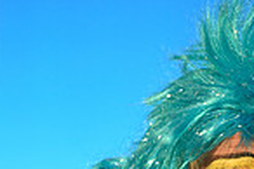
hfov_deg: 2.6
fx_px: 5582
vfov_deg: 1.7
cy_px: 181
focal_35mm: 792
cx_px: 104
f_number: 2.8
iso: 800
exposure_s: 1/200
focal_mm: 200
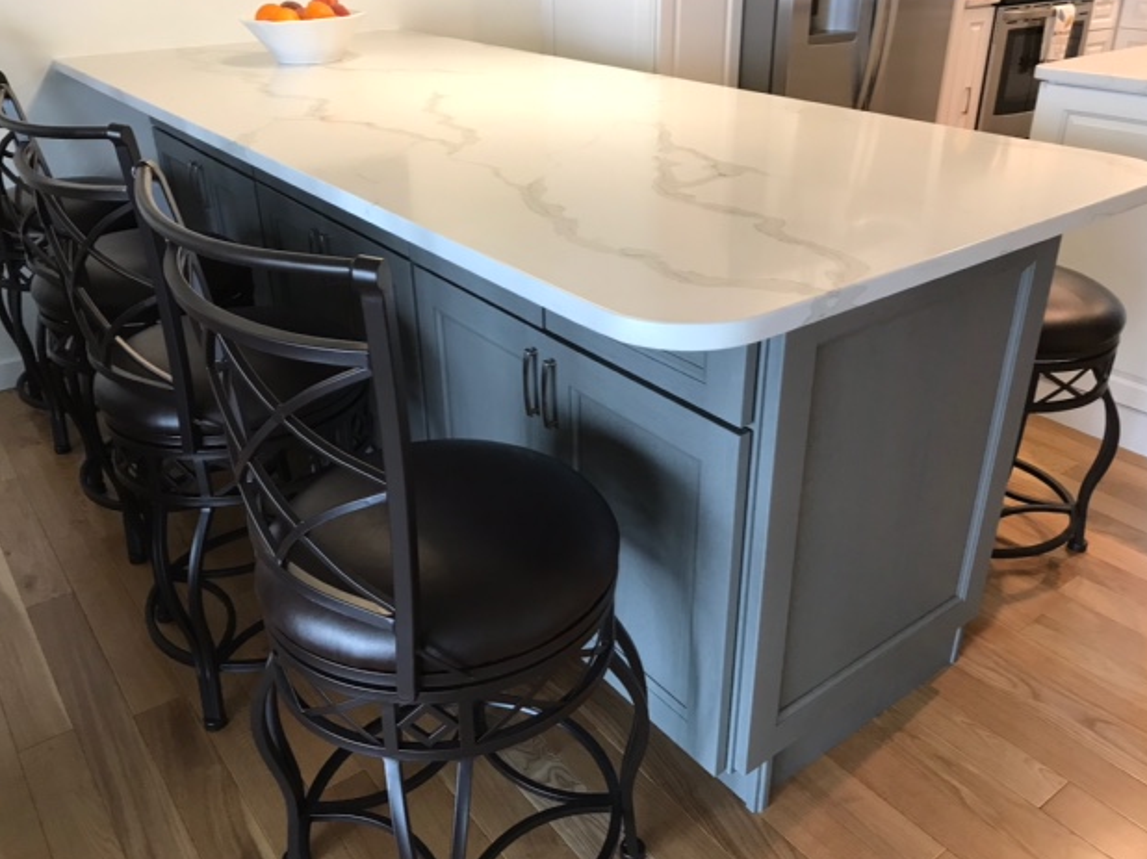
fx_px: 961
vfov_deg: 48.2
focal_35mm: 29
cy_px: 421
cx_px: 592
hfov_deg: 61.7
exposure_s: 1/17
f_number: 1.8
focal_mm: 3.99
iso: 40
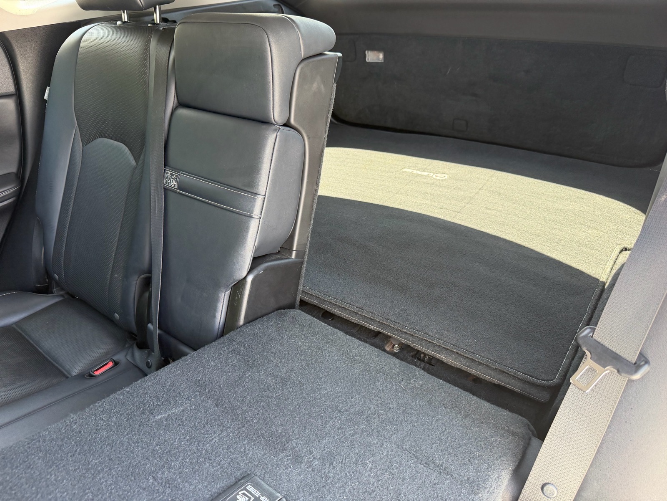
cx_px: 334
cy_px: 250
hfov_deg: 71.6
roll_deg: -1.2
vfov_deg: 56.8
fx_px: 462
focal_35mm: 24
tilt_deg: -30.9
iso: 200
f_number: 1.78
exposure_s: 1/104
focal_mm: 6.76
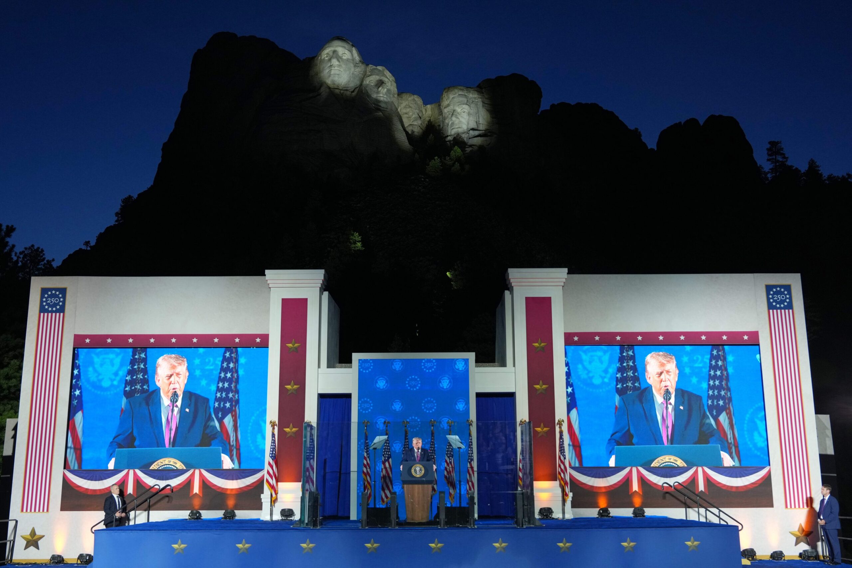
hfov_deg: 51.9
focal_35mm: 37
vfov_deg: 35.9
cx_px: 426
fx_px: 876
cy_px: 284
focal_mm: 37
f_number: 4.5
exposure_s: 1/250
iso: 1600
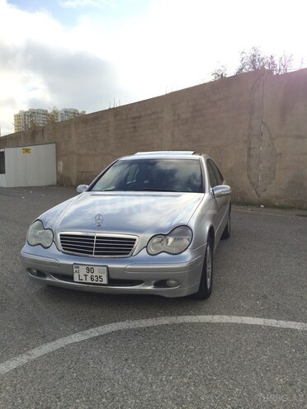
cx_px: 154
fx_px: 343
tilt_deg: -8.2
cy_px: 204
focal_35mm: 29
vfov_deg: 61.7
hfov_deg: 48.2
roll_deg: +1.3
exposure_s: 1/1520
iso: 32
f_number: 2.2
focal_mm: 4.15
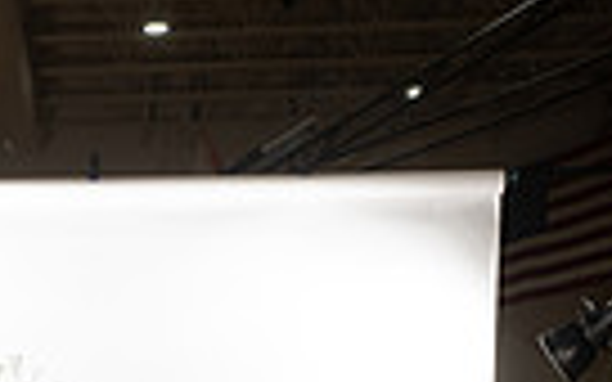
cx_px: 58
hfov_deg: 17.8
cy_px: 998
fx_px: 1918
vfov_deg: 9.7
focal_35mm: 115
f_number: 8
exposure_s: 1/400
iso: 640
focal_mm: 34
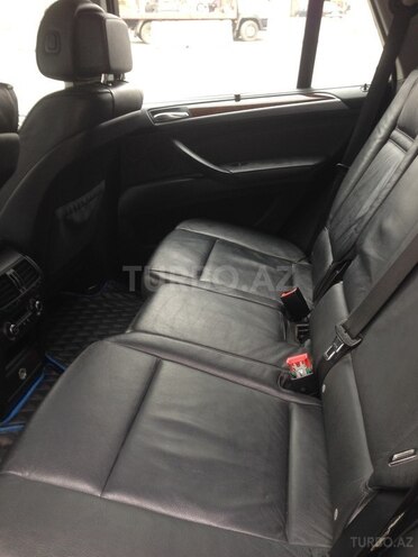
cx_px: 209
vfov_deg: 55.4
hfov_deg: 42.9
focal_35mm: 33
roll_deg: -0.4
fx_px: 531
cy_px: 278
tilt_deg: -23.9
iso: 50
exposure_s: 1/24
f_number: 2.4
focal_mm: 4.12
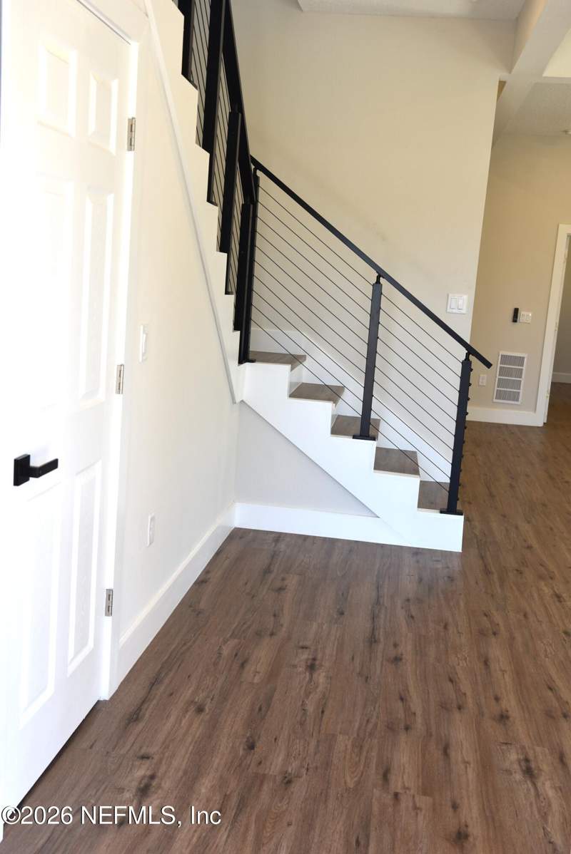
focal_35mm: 40
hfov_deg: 33.4
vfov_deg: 48.4
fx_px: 950
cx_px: 286
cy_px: 427
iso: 400
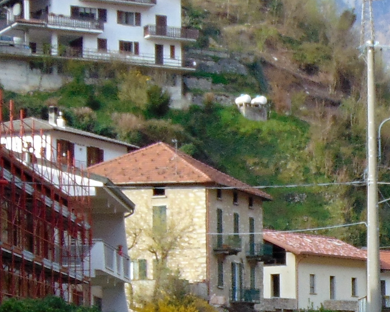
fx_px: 1651
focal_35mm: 143
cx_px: 403
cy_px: 334
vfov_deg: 10.7
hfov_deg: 13.3
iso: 80
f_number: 3.2
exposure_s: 1/250
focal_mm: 5.8
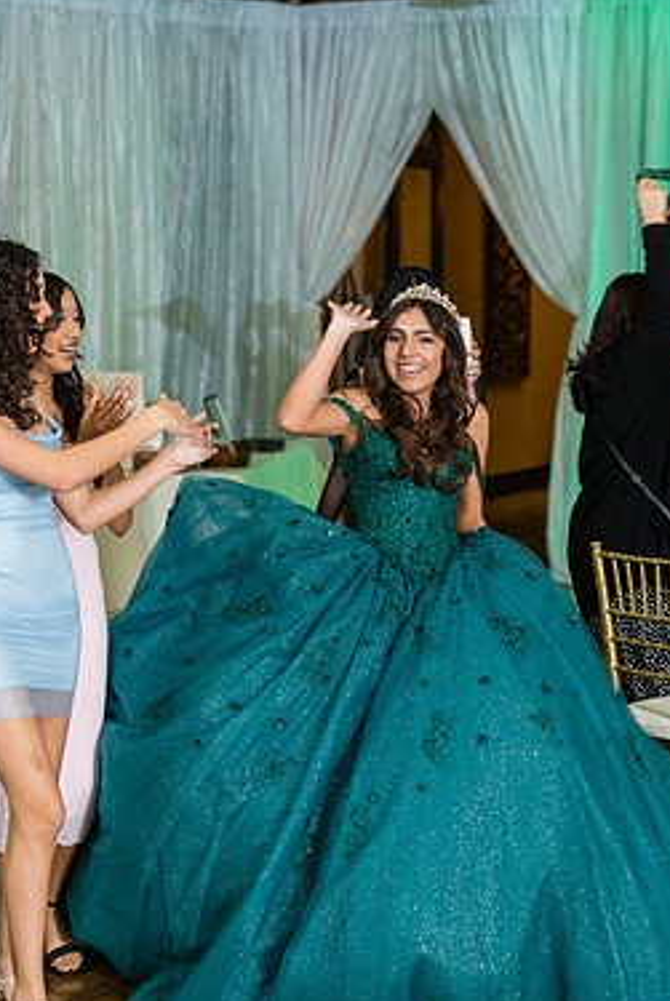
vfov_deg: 24.2
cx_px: 388
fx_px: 2338
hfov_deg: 16.3
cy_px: 529
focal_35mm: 84
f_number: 2.8
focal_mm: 70
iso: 1600
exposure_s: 1/250
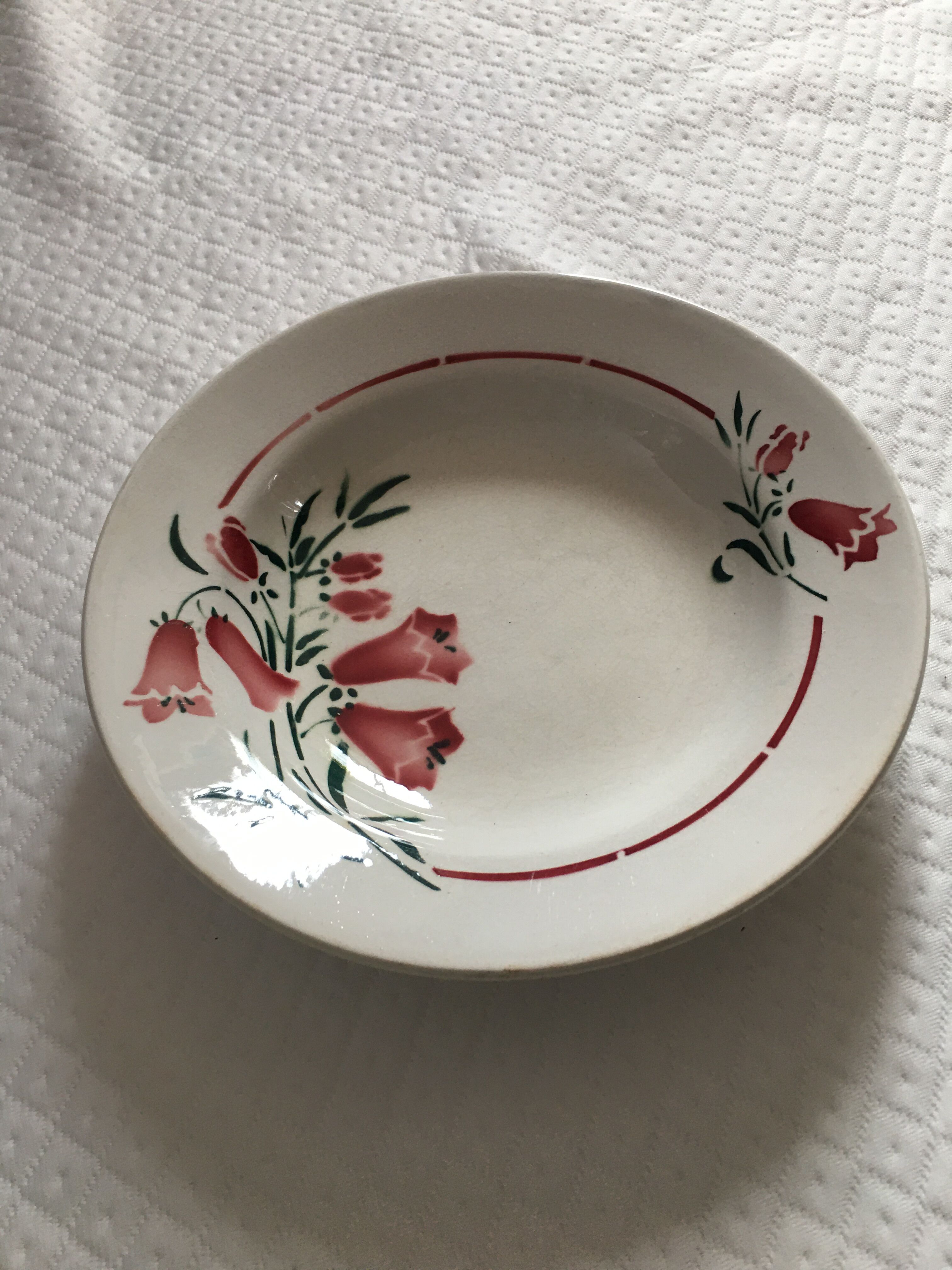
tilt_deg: -60.2
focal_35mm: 29
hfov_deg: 48.2
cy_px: 635
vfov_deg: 61.7
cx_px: 476
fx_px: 1063
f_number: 2.2
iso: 40
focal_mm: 4.15
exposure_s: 1/33
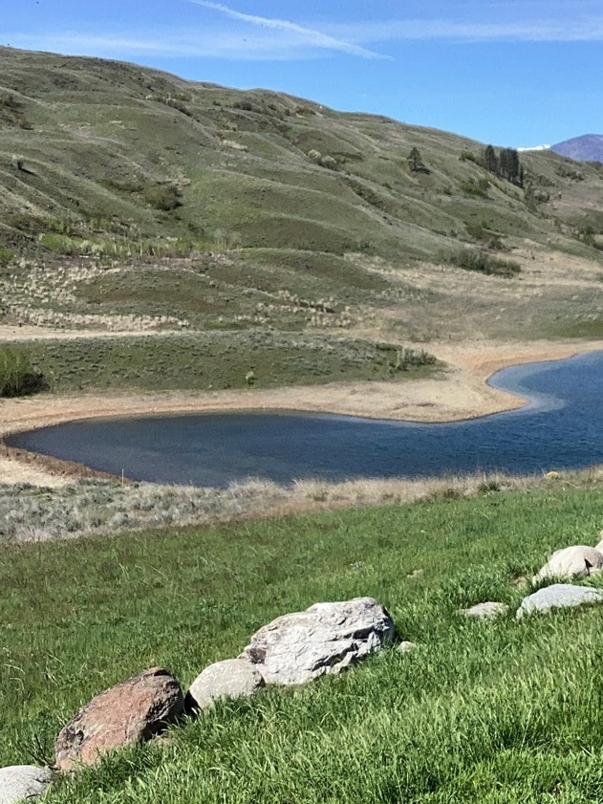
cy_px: 467
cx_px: 480
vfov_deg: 32.6
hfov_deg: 24.4
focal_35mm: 59
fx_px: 1370
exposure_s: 1/1538
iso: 25
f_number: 2.4
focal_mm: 3.3
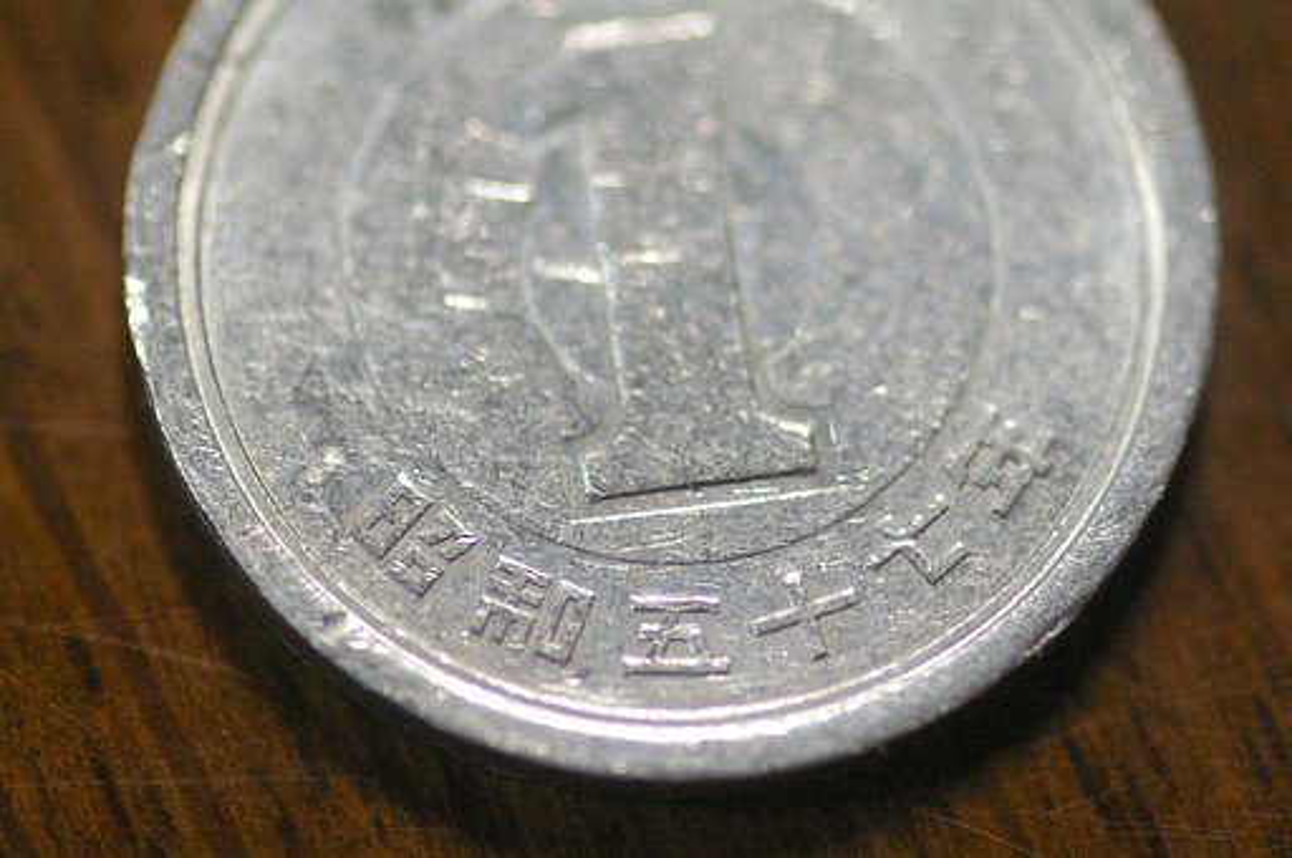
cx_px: 646
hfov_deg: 13.7
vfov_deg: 9.1
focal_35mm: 150
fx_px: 5376
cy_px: 429
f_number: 4
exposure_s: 1/125
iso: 1600
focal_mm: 100
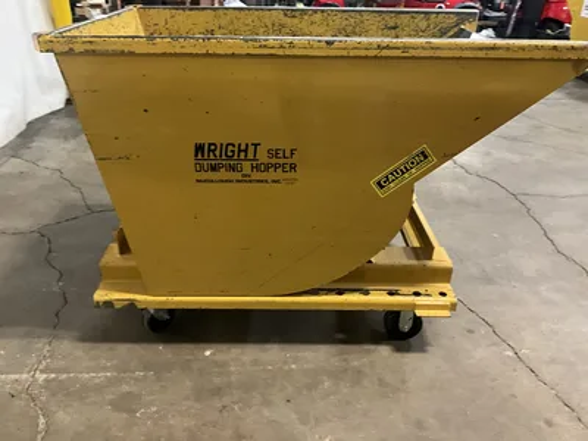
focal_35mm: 29
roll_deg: -0.9
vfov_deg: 48.2
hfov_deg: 61.7
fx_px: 493
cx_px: 294
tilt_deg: -27.5
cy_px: 220
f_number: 1.8
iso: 400
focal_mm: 3
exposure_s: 1/30
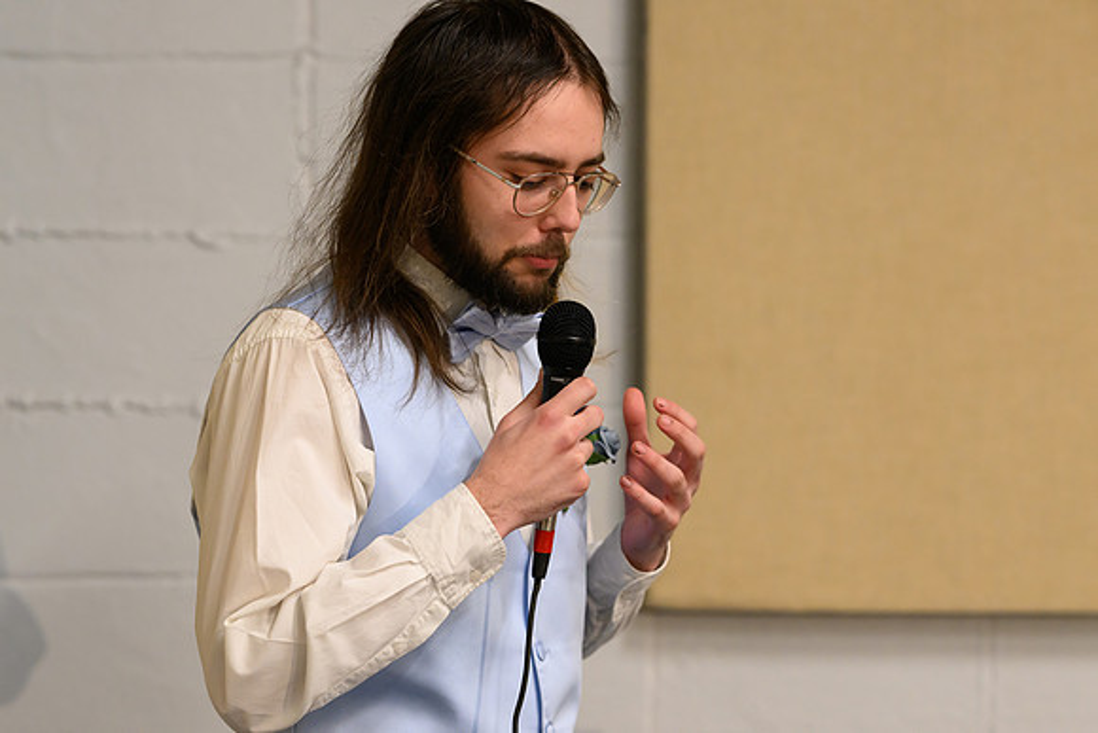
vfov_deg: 10.2
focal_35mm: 135
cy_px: 366
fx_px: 4118
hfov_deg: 15.2
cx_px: 549
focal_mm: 135
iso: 5000
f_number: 3.2
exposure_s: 1/200
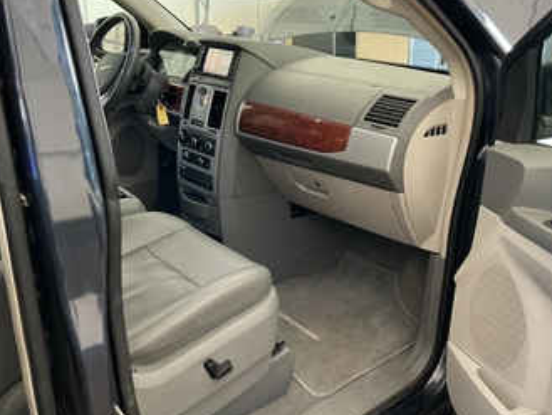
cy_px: 190
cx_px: 322
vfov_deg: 41.8
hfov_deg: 53.7
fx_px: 542
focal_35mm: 34
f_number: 1.8
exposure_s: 1/60
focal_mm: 3
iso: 250
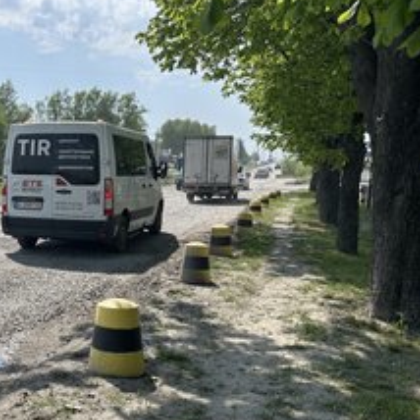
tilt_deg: -6.8
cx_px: 59
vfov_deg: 39.1
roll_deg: -0.8
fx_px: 590
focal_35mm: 43
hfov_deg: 37.2
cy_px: 232
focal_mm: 5.7
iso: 50
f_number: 1.5
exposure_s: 1/3571
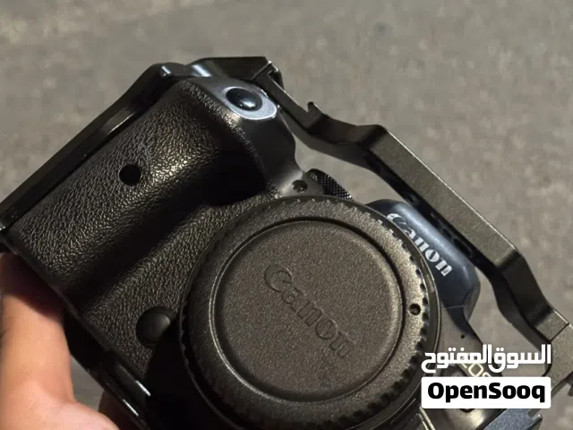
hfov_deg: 39.7
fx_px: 795
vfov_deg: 30.3
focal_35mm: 48
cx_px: 286
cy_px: 215
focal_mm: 6.76
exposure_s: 1/20
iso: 640
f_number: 1.78
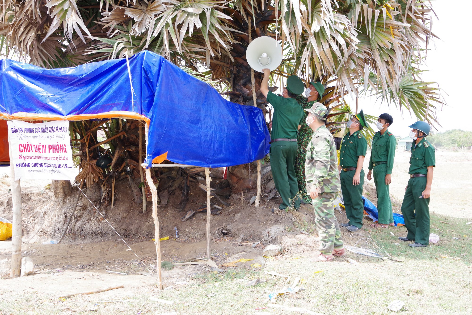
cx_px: 236
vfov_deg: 29.2
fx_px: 603
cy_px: 158
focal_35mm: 46
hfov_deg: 42.7
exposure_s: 1/100
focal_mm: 31
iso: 400
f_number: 10
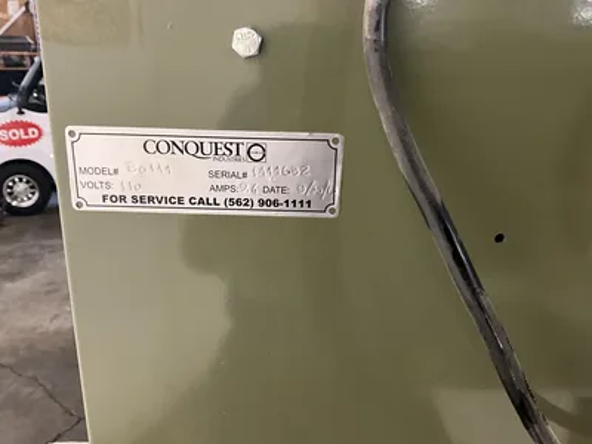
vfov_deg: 48.2
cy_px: 222
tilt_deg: -19.6
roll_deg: -1.1
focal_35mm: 29
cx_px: 296
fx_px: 496
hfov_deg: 61.7
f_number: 1.8
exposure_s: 1/30
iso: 320
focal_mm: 3
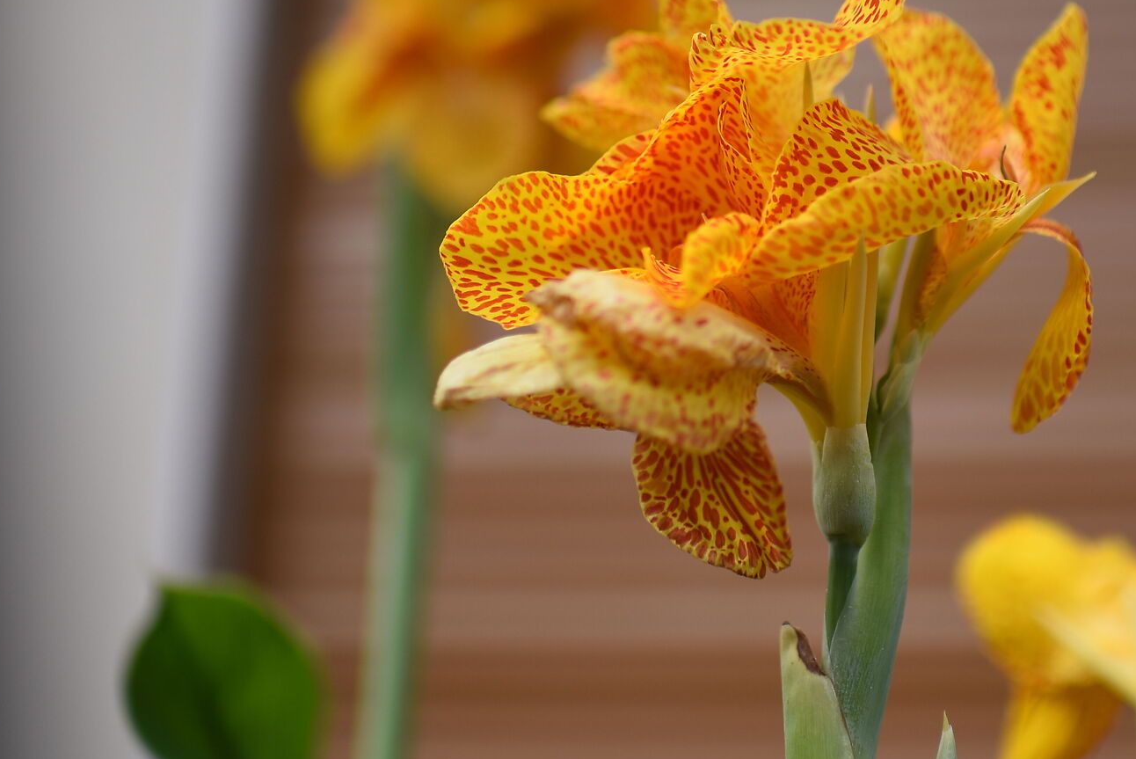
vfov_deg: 20.7
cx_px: 775
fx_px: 2052
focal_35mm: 65
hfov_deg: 30.7
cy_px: 131
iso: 125
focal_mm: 35
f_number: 1.4
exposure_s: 1/4000
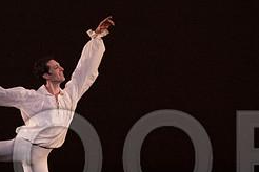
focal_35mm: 632
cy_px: 161
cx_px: 49
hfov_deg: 3.3
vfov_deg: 2.2
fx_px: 4547
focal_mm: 268
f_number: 7.1
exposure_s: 1/400
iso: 20000
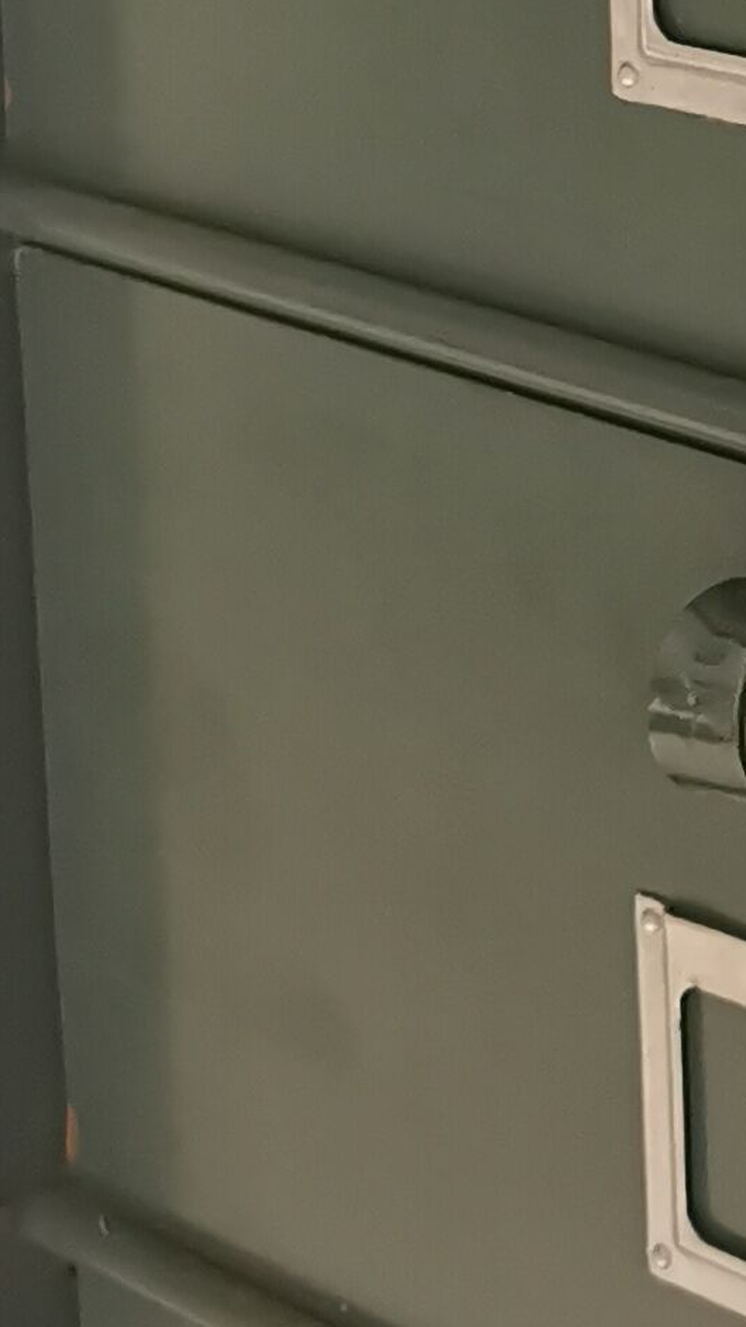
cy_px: -111
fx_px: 4011
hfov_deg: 9.8
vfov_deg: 18.1
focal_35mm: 114
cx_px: 1577
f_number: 1.6
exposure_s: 1/40
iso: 500
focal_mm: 5.56
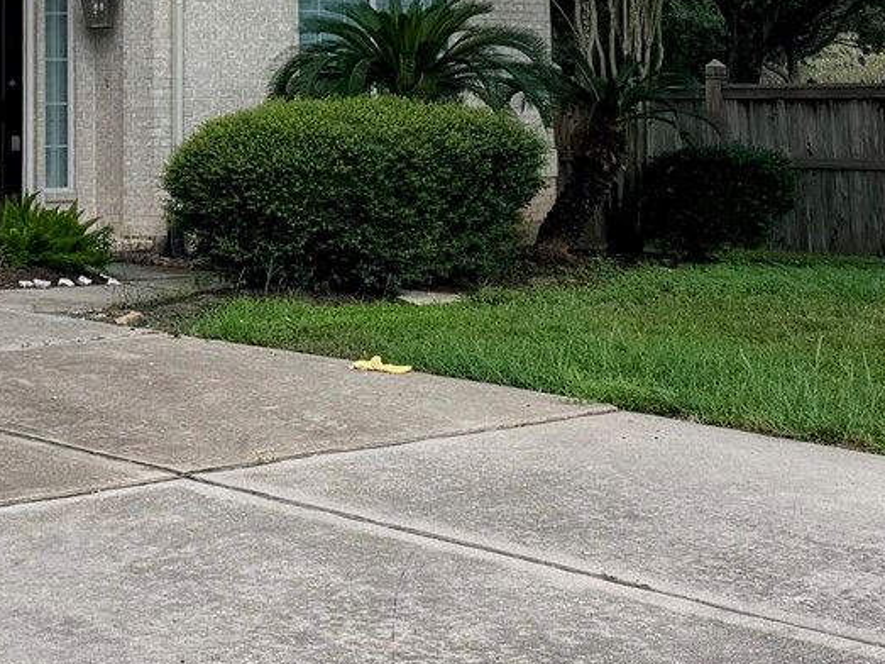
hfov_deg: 20.7
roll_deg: +0.8
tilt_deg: +6.9
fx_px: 2403
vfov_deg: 15.1
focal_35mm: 94
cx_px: 210
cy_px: -181
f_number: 1.78
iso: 80
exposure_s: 1/2415
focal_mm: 6.76
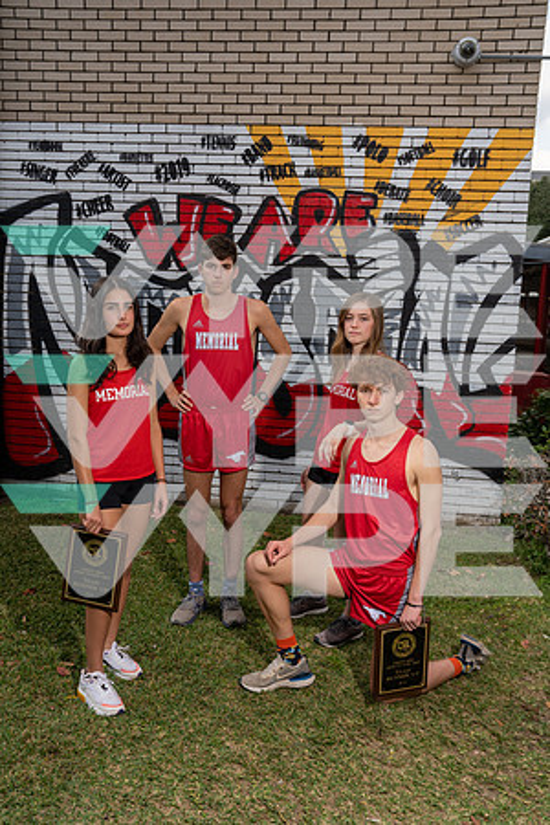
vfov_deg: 57.2
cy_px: 412
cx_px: 275
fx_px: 756
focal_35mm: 33
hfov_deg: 40.0
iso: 200
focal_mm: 33
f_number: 8
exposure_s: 1/250
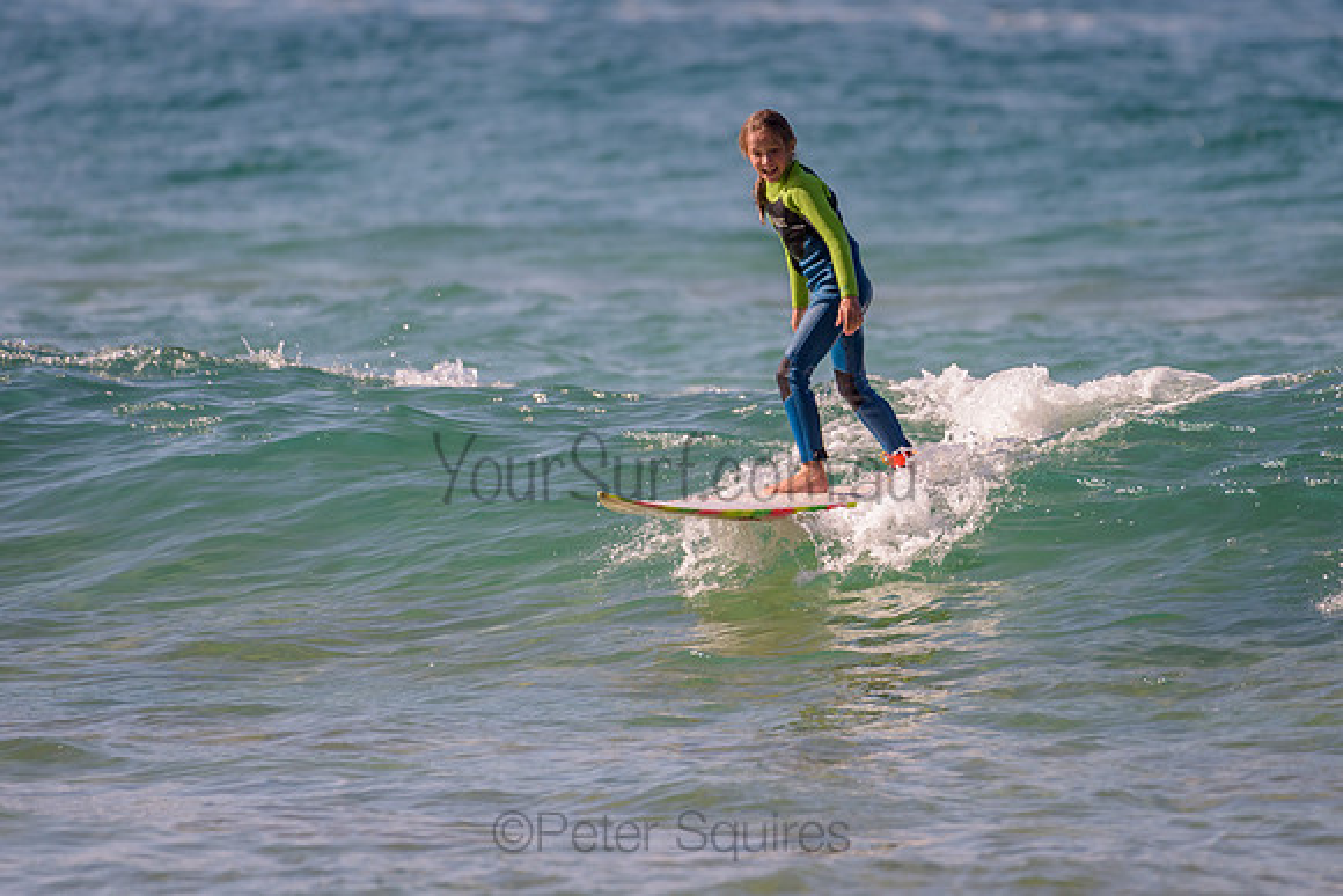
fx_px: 22886
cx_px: 824
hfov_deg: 3.4
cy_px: 346
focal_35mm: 613
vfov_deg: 2.2
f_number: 5.6
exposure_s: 1/2000
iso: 220
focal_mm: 500
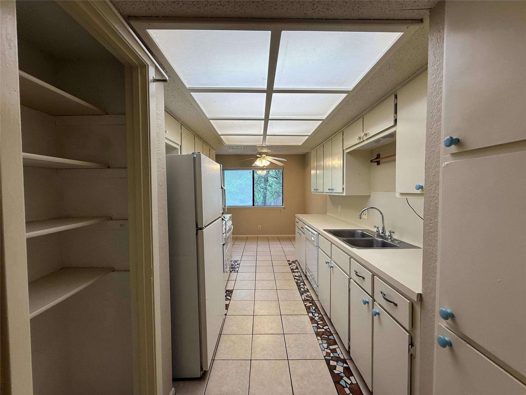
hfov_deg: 102.1
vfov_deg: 85.7
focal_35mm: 14
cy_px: 198
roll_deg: +0.4
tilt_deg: -1.9
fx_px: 213
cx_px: 263
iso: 125
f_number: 2.2
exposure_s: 1/120
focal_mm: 2.22
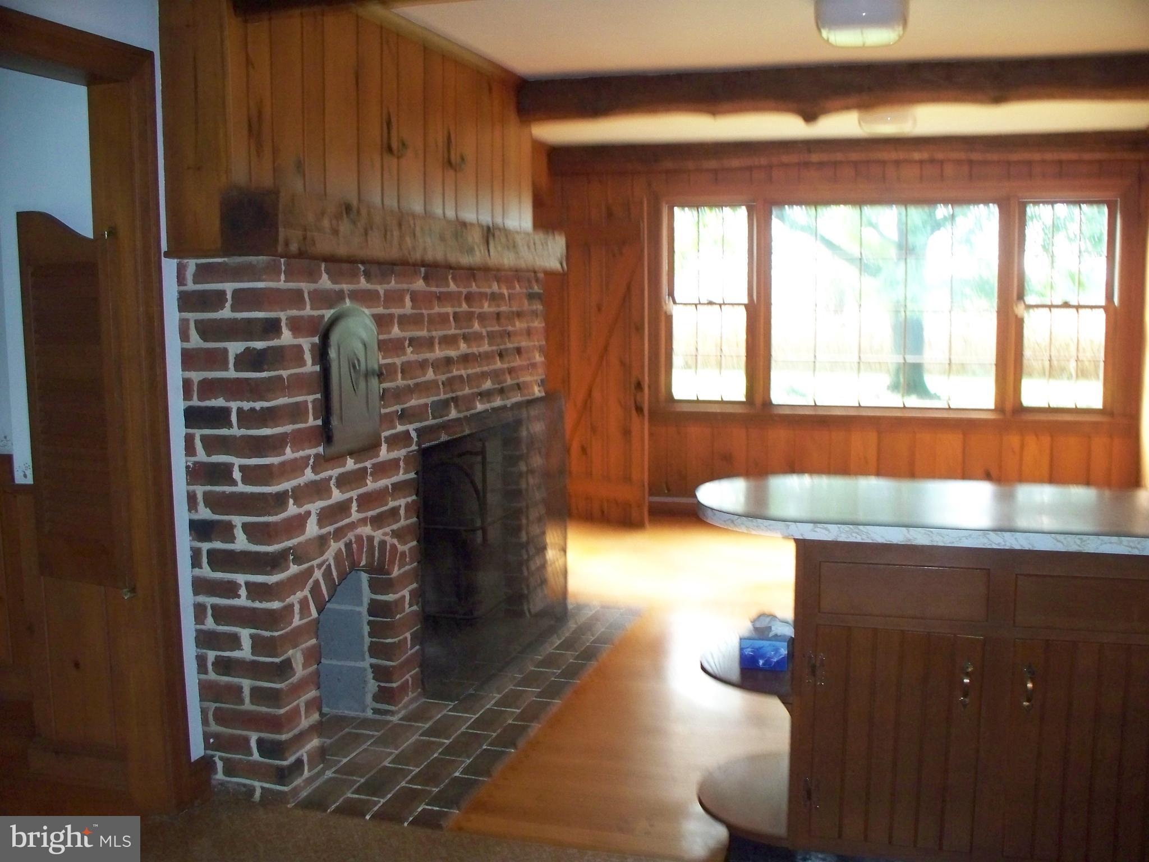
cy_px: 431
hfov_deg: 51.4
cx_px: 574
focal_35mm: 36
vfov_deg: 39.7
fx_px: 1195
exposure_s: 1/40
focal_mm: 7.54
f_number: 2.8
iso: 400
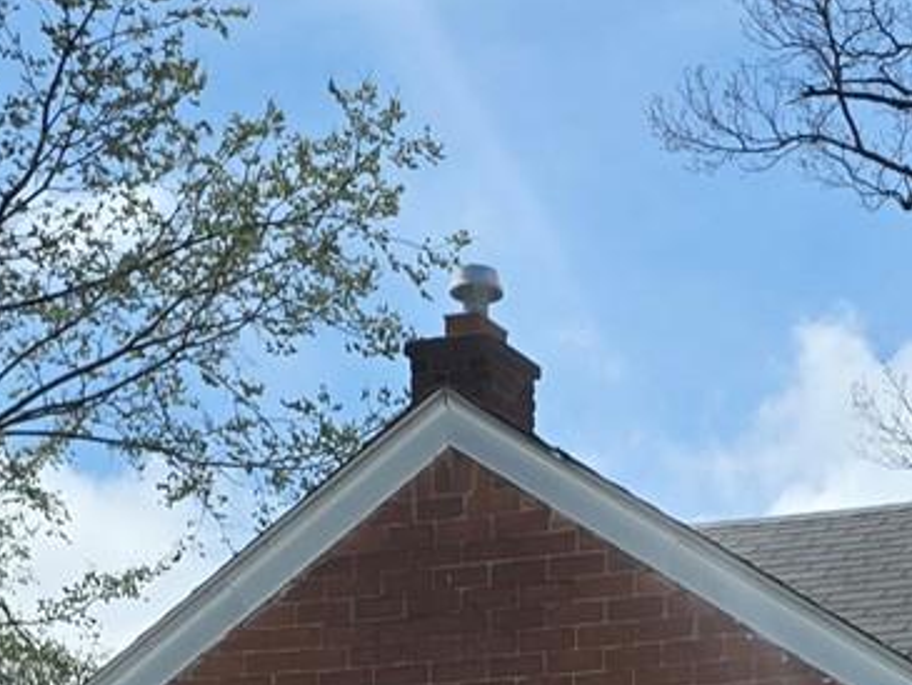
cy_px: 1390
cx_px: 840
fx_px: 3400
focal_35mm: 129
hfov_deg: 15.1
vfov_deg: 10.5
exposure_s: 1/7333
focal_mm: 6.25
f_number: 1.7
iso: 80
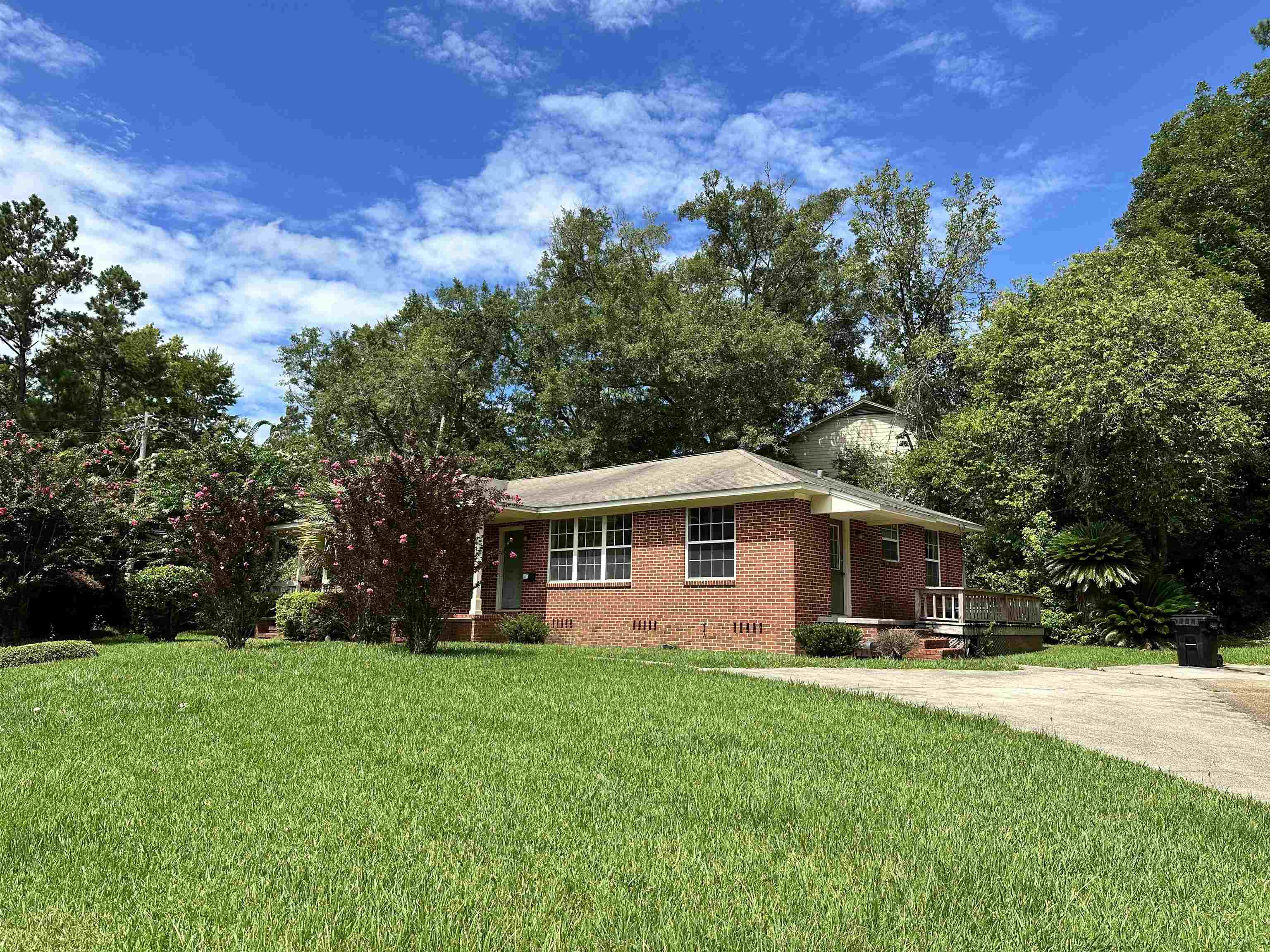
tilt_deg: +9.8
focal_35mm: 24
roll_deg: -0.5
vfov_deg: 56.8
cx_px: 635
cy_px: 476
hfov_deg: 71.6
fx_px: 881
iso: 80
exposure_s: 1/4016
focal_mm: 6.86
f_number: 1.78
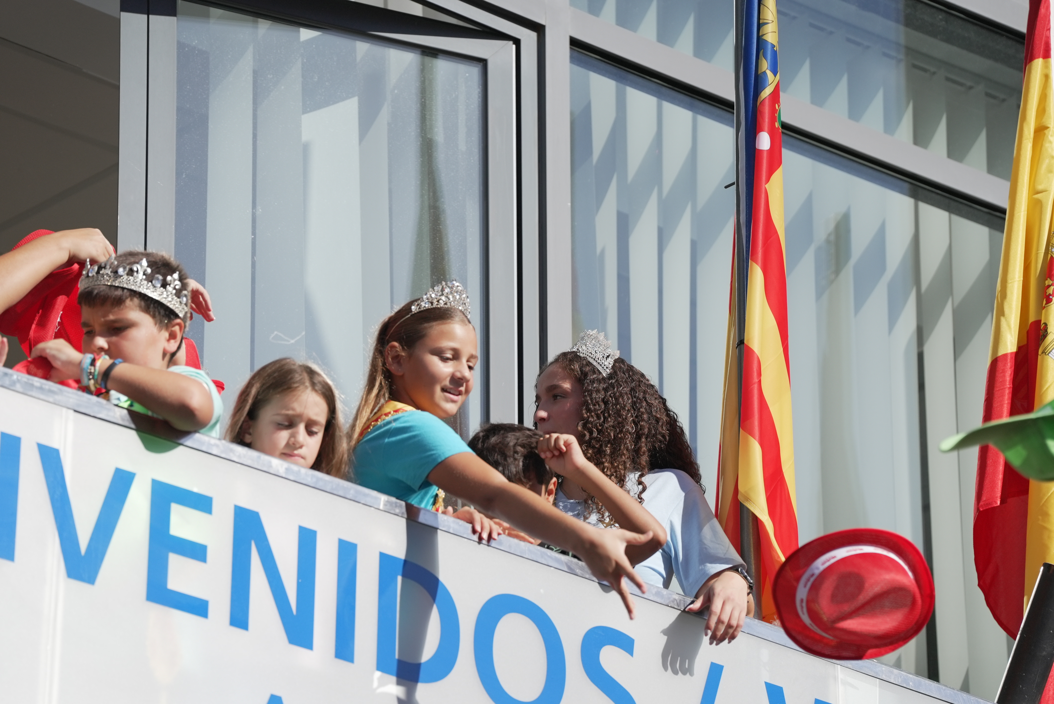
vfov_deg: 6.9
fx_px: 5858
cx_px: 527
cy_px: 352
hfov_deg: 10.3
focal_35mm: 200
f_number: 4
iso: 800
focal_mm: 200
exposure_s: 1/8000
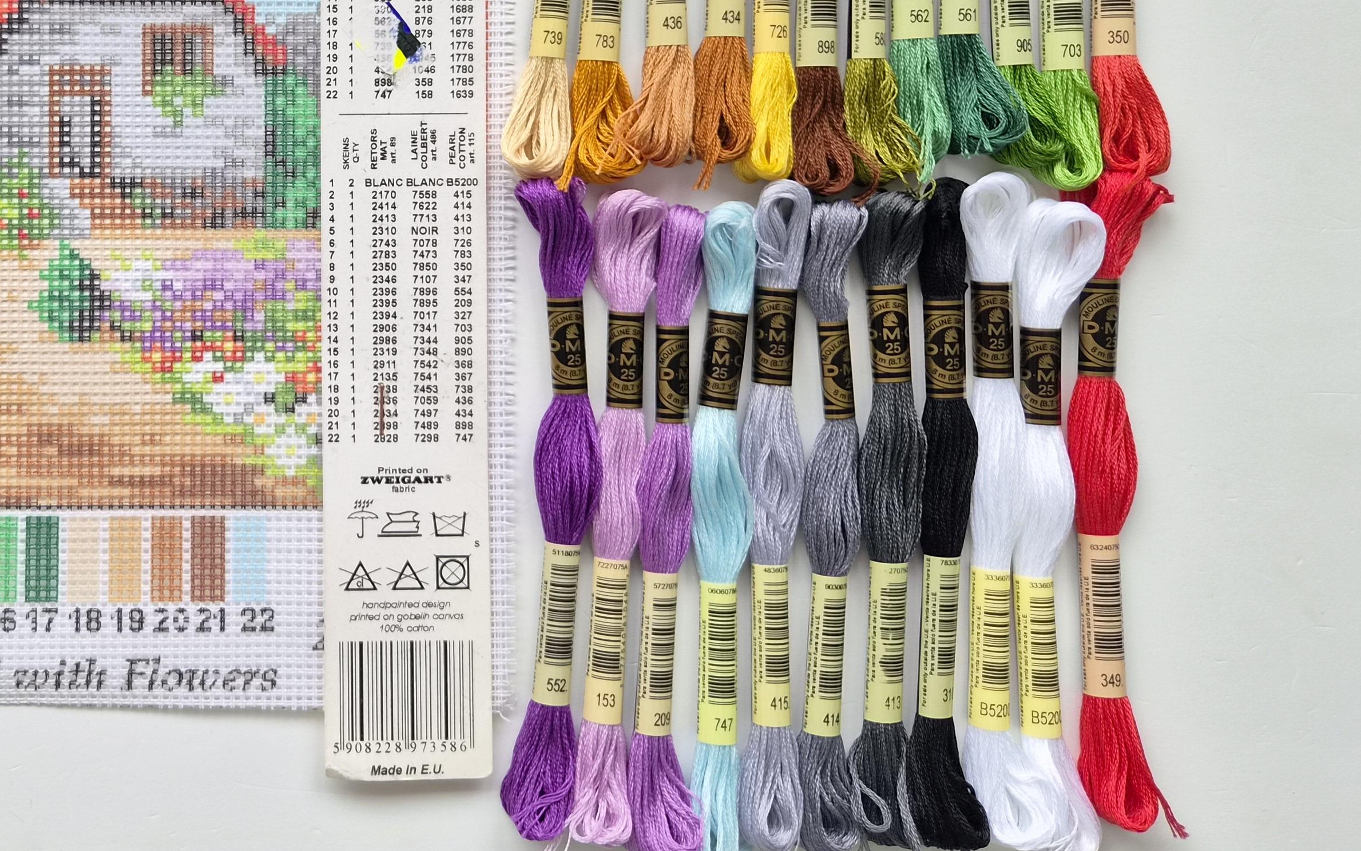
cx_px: 248
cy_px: 158
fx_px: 1521
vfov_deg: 30.4
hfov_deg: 45.5
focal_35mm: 41
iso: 100
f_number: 1.8
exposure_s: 1/180
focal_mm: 5.4
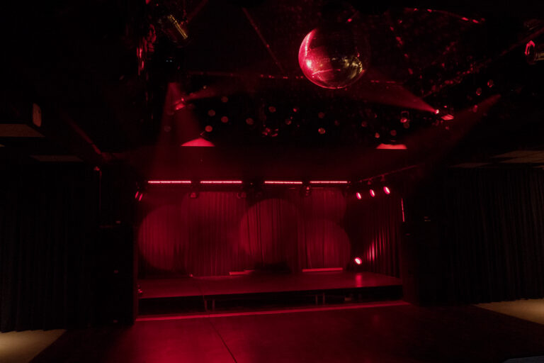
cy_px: 182
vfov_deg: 57.2
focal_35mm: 22
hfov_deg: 78.6
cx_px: 272
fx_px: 332
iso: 1600
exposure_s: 1/8
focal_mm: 14.5
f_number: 10
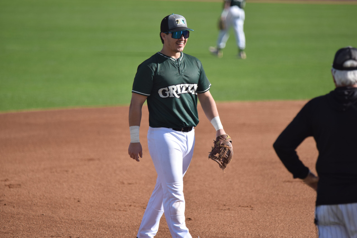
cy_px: 119
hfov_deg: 6.9
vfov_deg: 4.6
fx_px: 2975
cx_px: 178
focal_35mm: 300
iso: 200
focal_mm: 200
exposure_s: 1/2500
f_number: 2.8
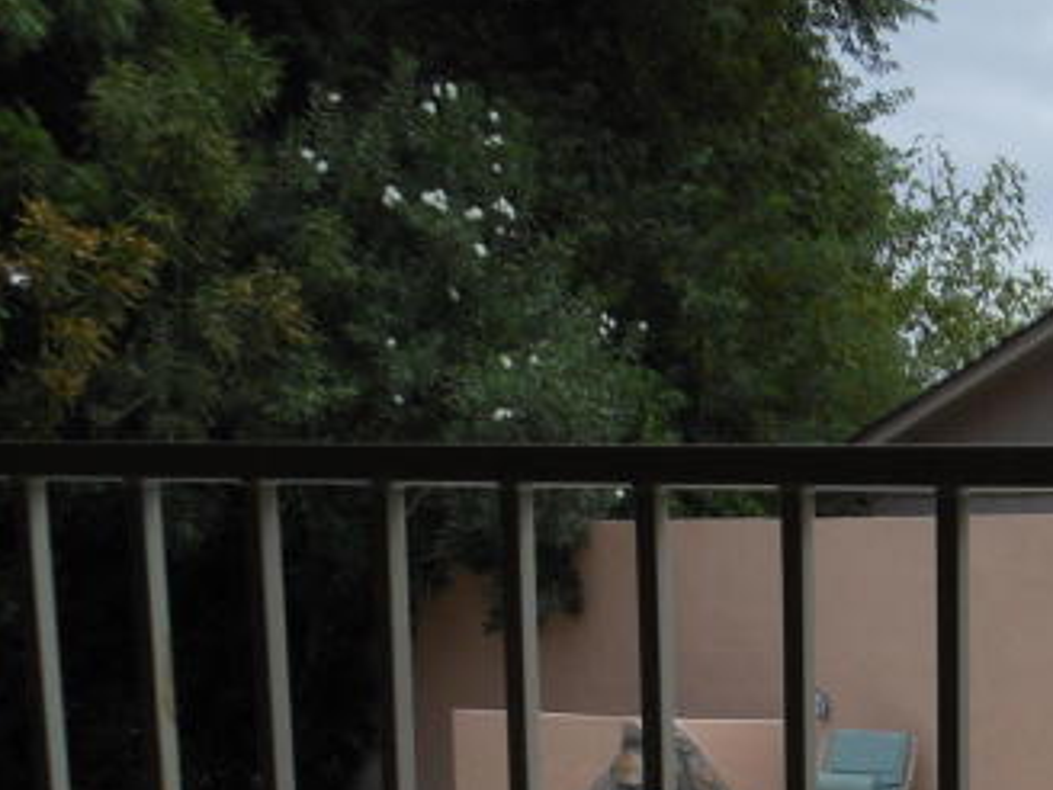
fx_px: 2373
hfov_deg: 22.3
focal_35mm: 78
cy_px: 1063
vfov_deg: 17.6
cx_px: 1380
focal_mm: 4.5
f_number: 3.2
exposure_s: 1/800
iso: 80
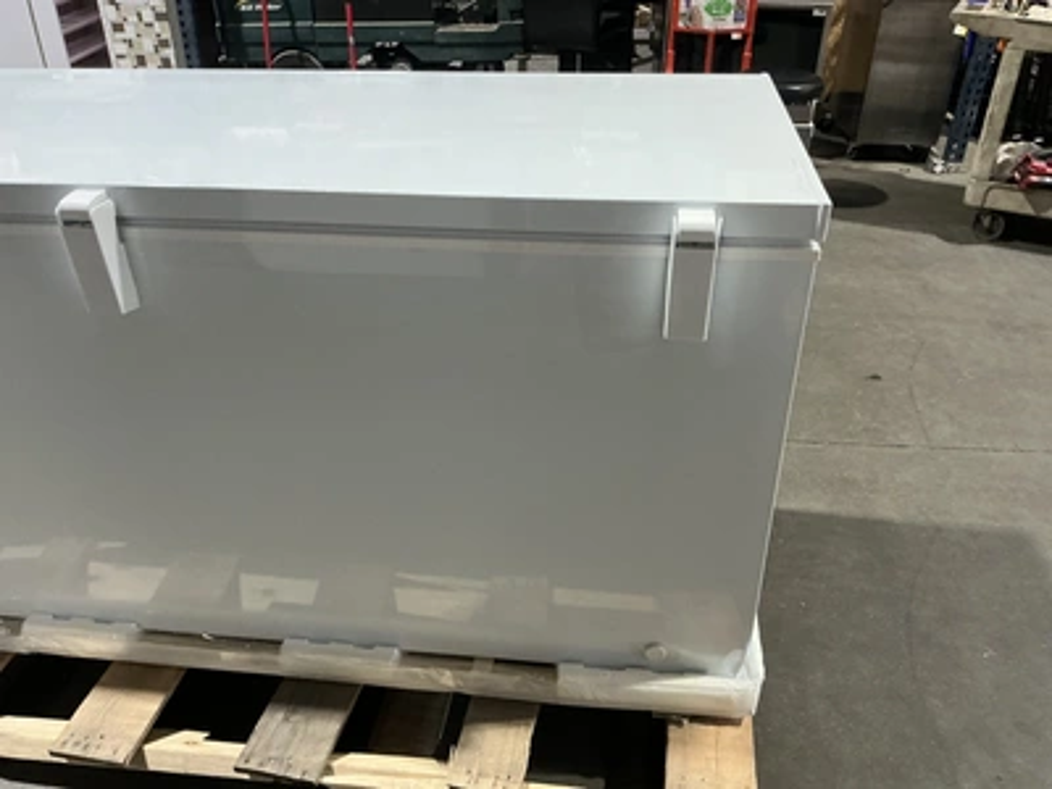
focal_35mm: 28
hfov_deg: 63.4
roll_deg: -1.4
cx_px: 526
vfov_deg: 49.7
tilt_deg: -31.4
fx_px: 851
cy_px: 394
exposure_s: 1/60
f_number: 1.8
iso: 200
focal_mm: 3
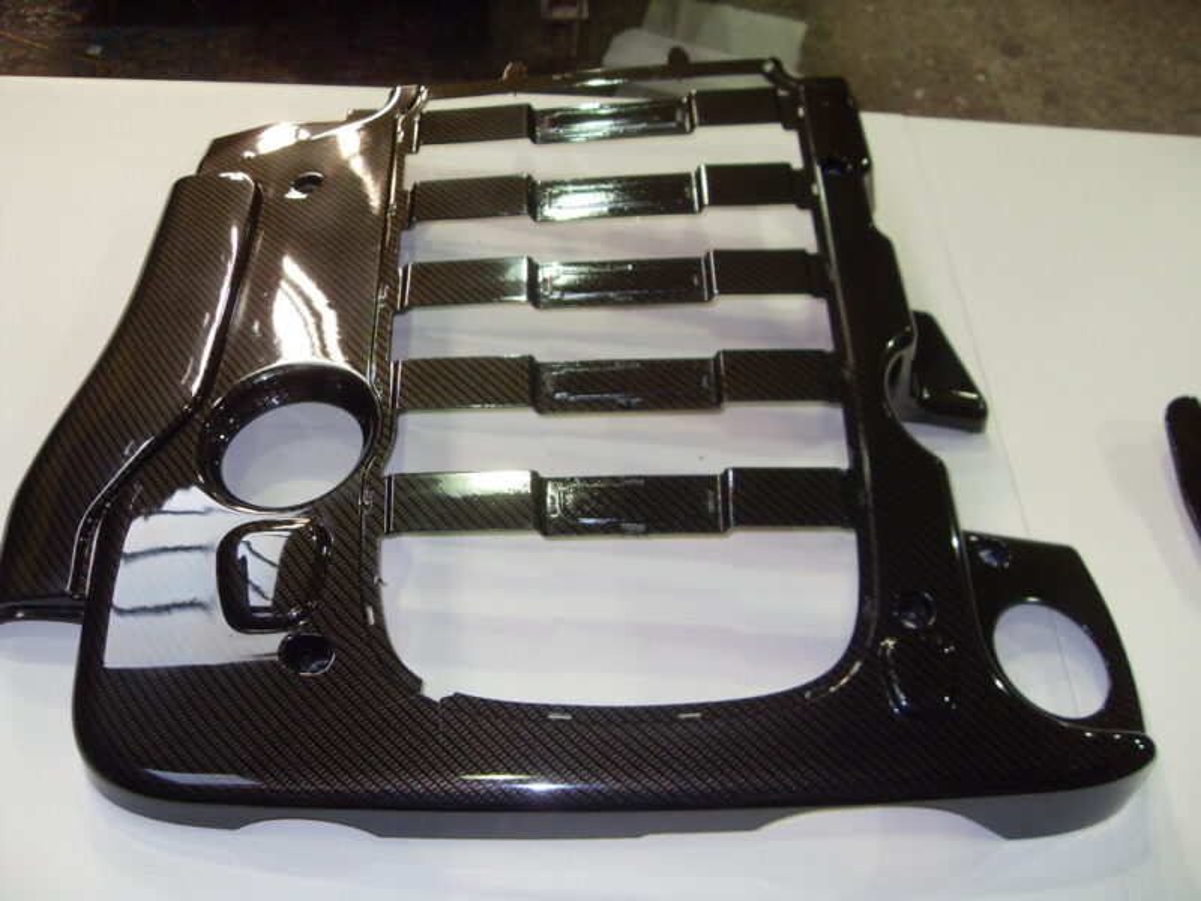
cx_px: 600
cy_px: 450
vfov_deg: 40.7
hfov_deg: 52.6
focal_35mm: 35
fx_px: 1214
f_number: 2.8
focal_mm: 6.3
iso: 100
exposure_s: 1/45
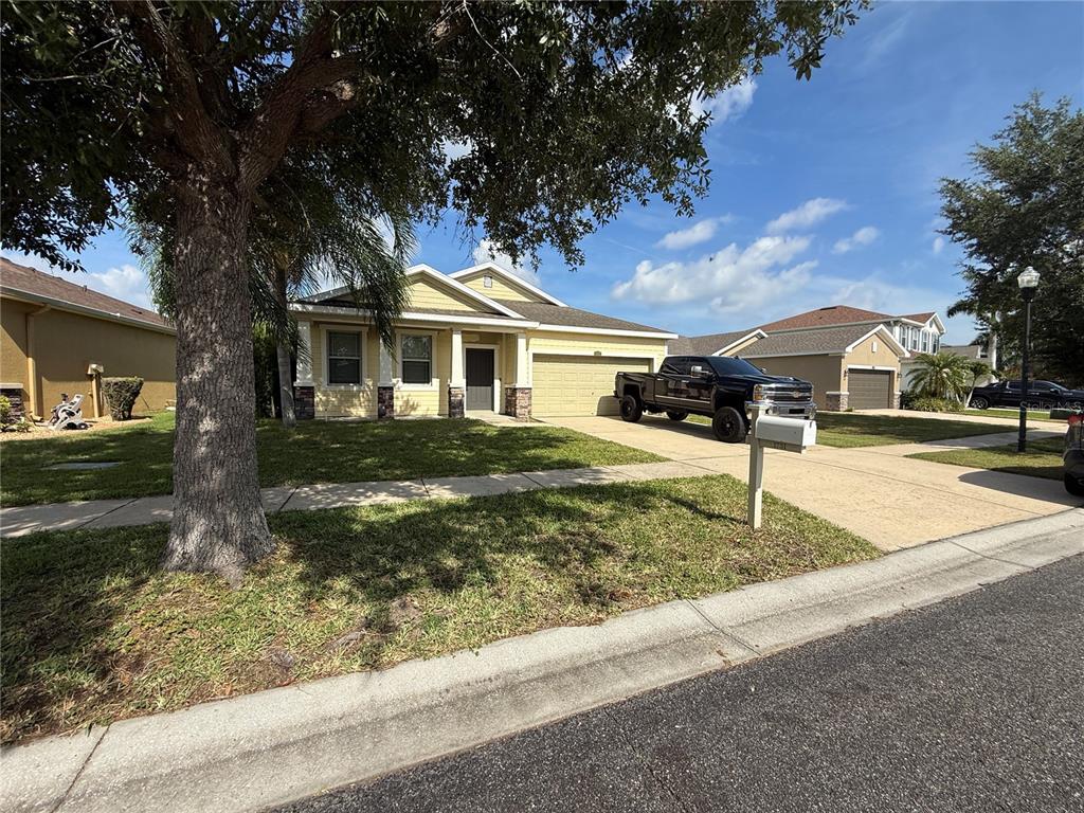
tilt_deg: -1.3
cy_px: 406
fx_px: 438
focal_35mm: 14
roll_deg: -0.3
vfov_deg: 85.7
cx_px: 542
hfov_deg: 102.1
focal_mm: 2.22
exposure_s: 1/2841
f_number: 2.2
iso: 50
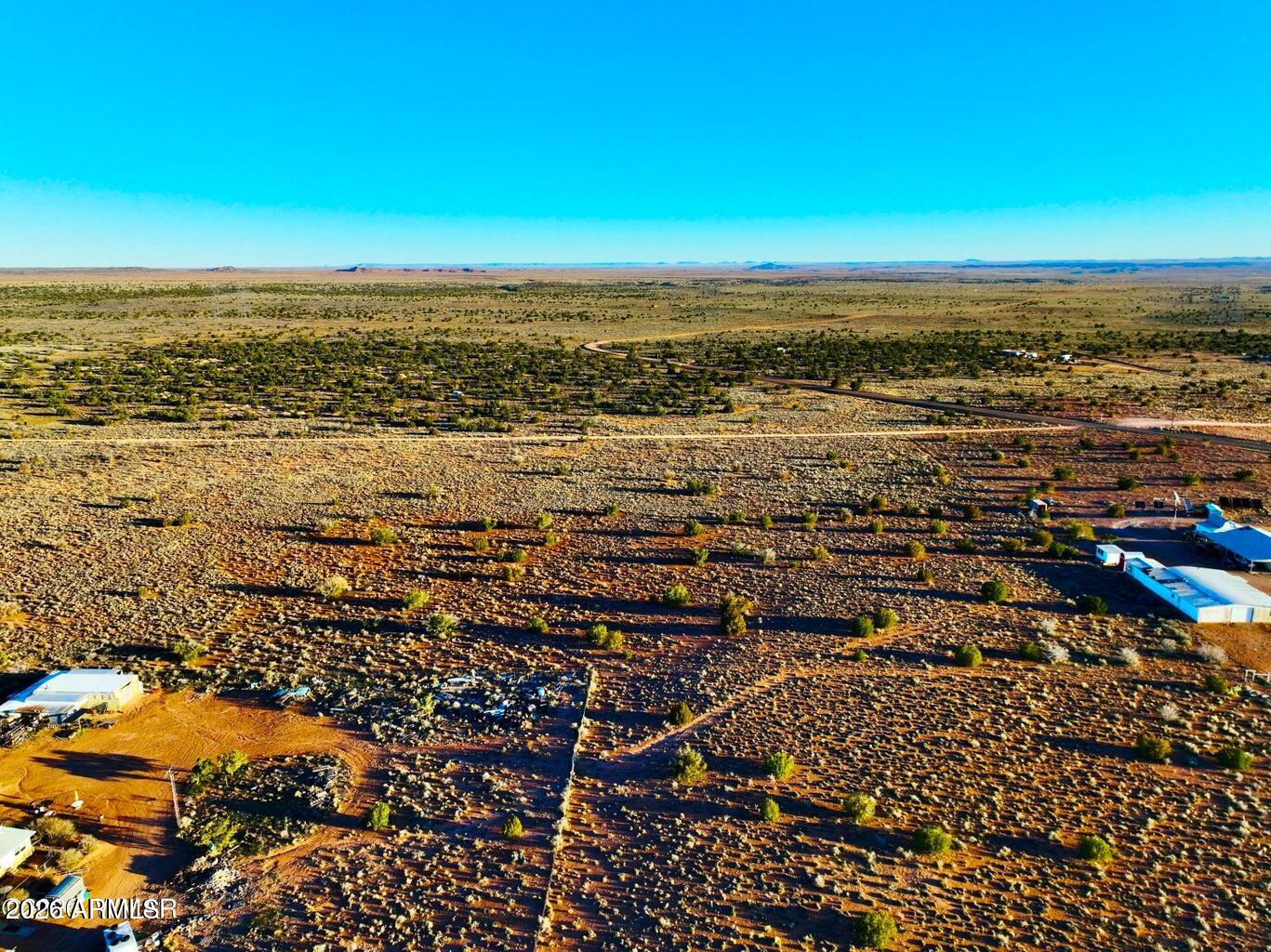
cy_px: 476
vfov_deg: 56.8
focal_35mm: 24
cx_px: 636
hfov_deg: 71.6
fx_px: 881
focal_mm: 12.3
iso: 110
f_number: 2.8
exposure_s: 1/1250
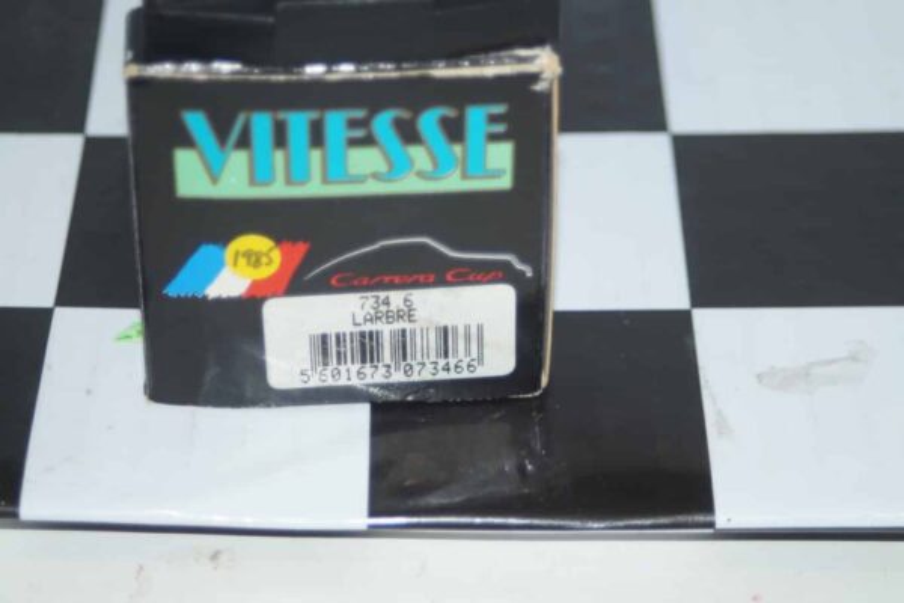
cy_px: 302
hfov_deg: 17.1
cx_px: 452
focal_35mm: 120
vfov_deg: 11.4
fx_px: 3013
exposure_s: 1/60
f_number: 5.6
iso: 500
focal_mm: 80
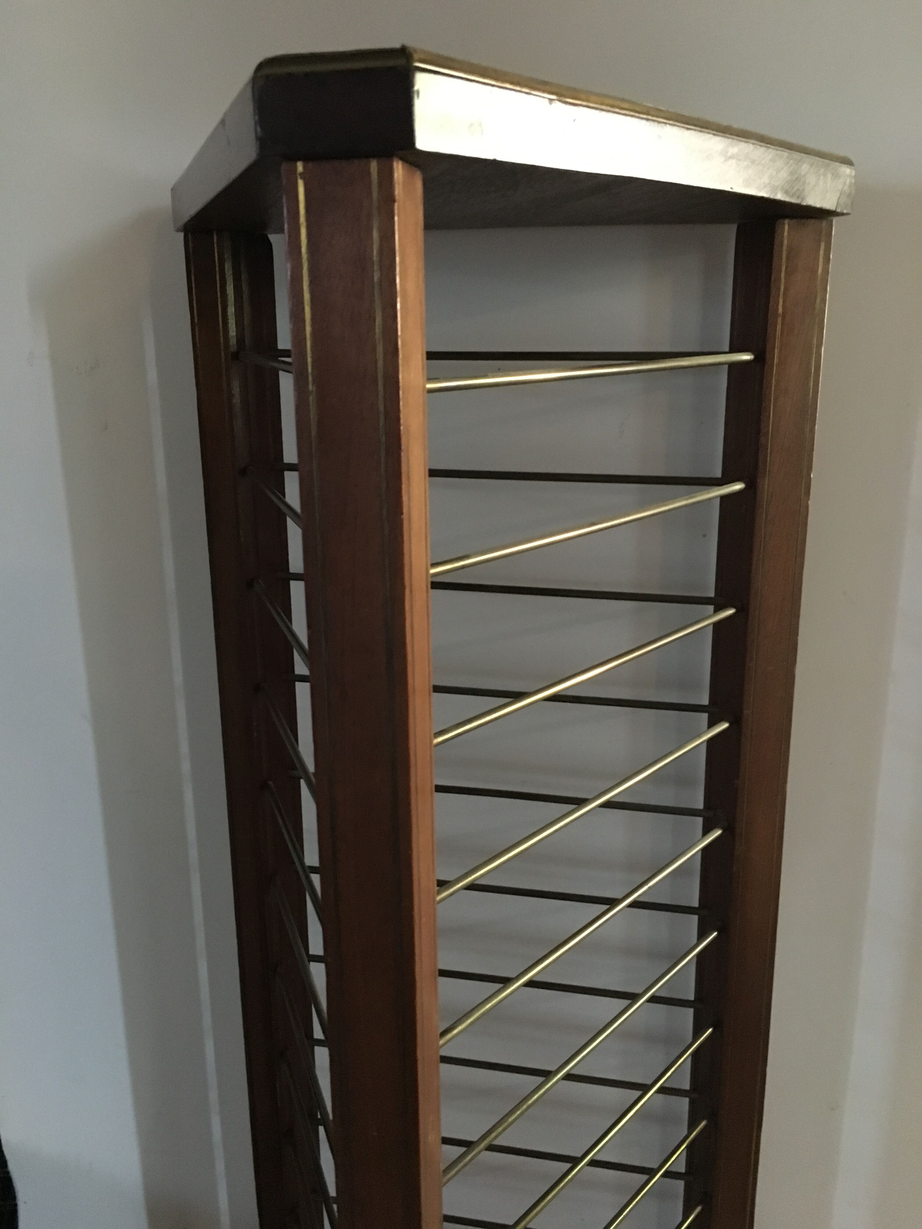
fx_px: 1030
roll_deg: +2.5
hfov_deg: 48.2
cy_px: 614
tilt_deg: -15.6
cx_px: 461
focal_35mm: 29
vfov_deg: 61.7
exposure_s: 1/17
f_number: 2.2
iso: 500
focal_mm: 4.15
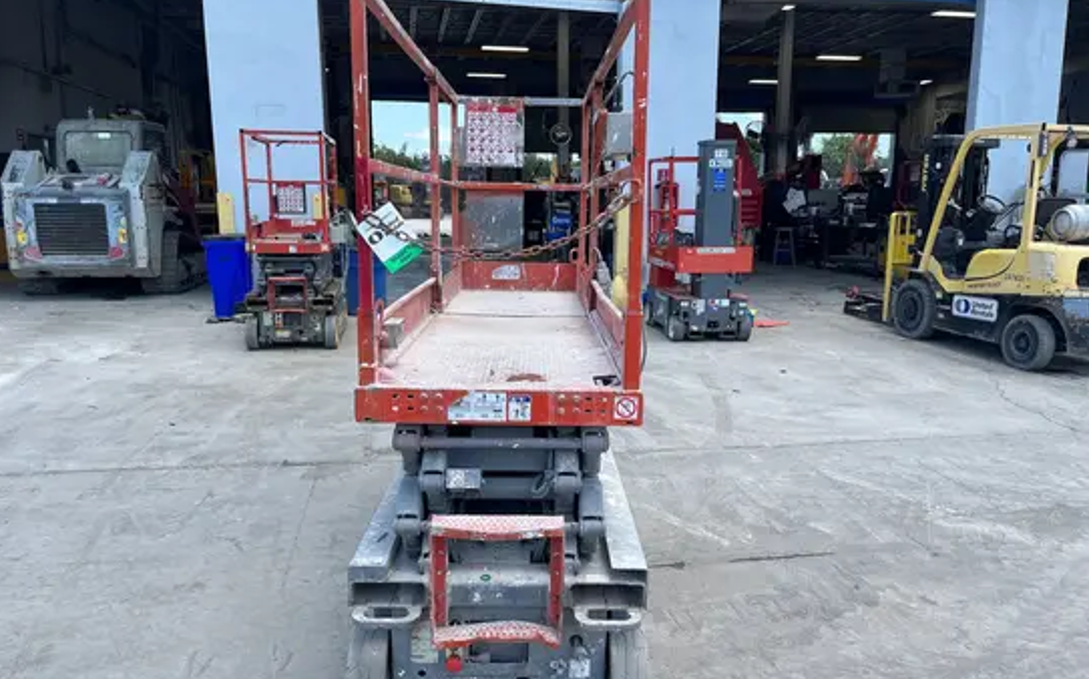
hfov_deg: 66.5
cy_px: 363
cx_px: 538
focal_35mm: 28
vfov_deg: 44.4
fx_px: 830
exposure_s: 1/1536
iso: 50
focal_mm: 5.1
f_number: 1.6
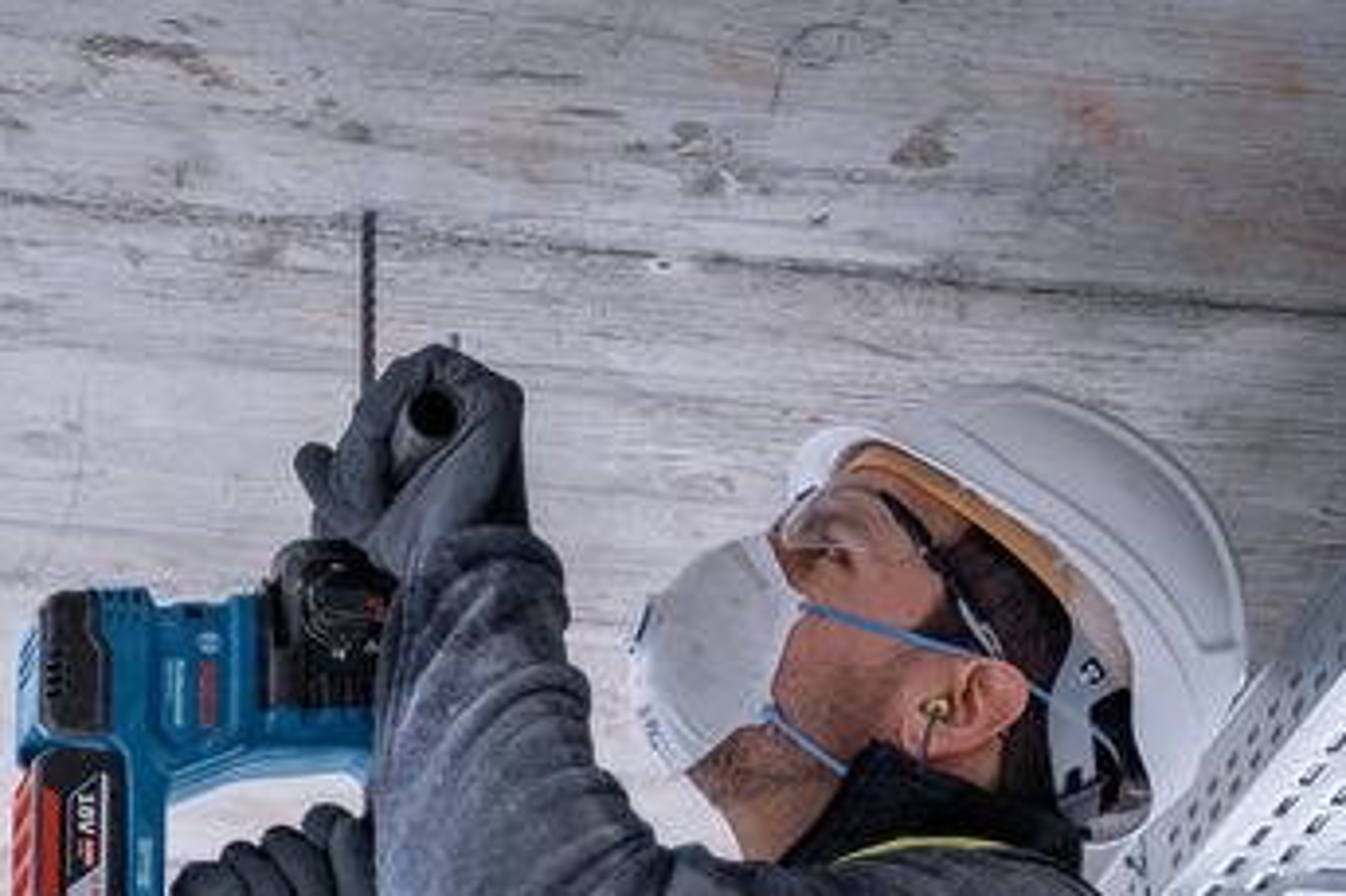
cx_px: 614
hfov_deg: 15.2
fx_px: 5045
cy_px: 828
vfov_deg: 10.1
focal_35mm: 135
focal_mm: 58
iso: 320
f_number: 2.8
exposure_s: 1/400
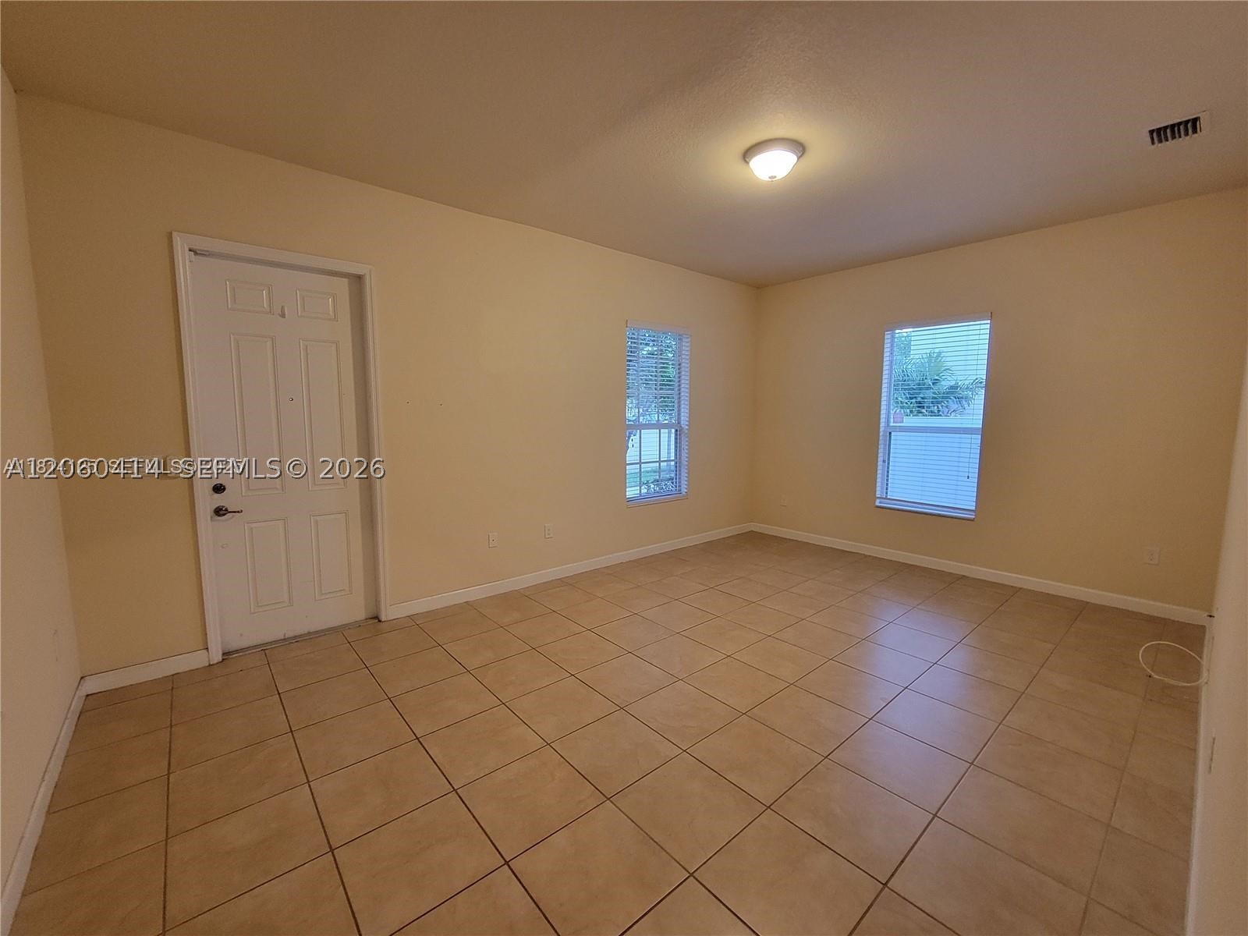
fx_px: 469
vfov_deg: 89.9
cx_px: 624
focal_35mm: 13
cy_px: 468
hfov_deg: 106.2
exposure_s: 1/30
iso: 400
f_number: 2.2
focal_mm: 2.2
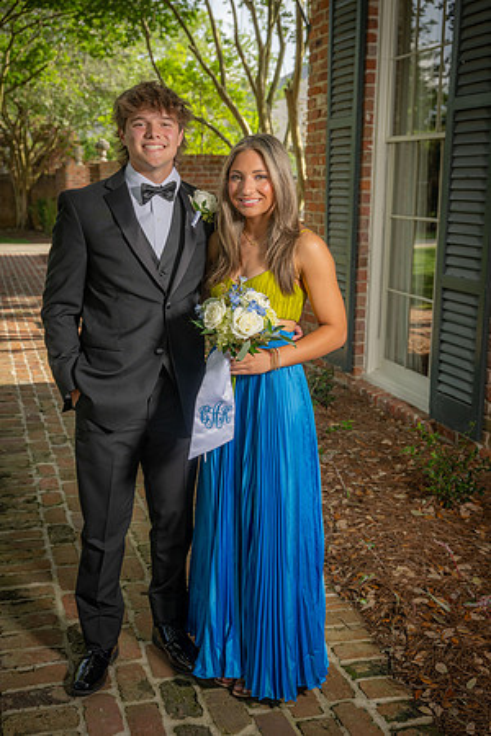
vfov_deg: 46.4
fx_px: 859
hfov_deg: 31.9
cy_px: 368
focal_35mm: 42
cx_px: 246
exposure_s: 1/160
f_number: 5.6
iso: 100
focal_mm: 42
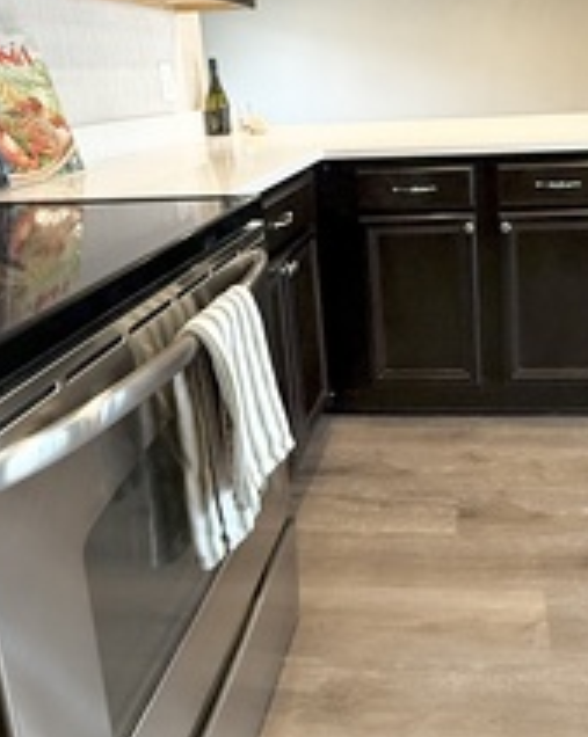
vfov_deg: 55.5
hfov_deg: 45.7
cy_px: 222
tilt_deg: -13.0
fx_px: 676
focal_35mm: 31
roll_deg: +1.4
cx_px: 428
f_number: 2.2
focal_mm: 2.22
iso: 400
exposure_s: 1/60
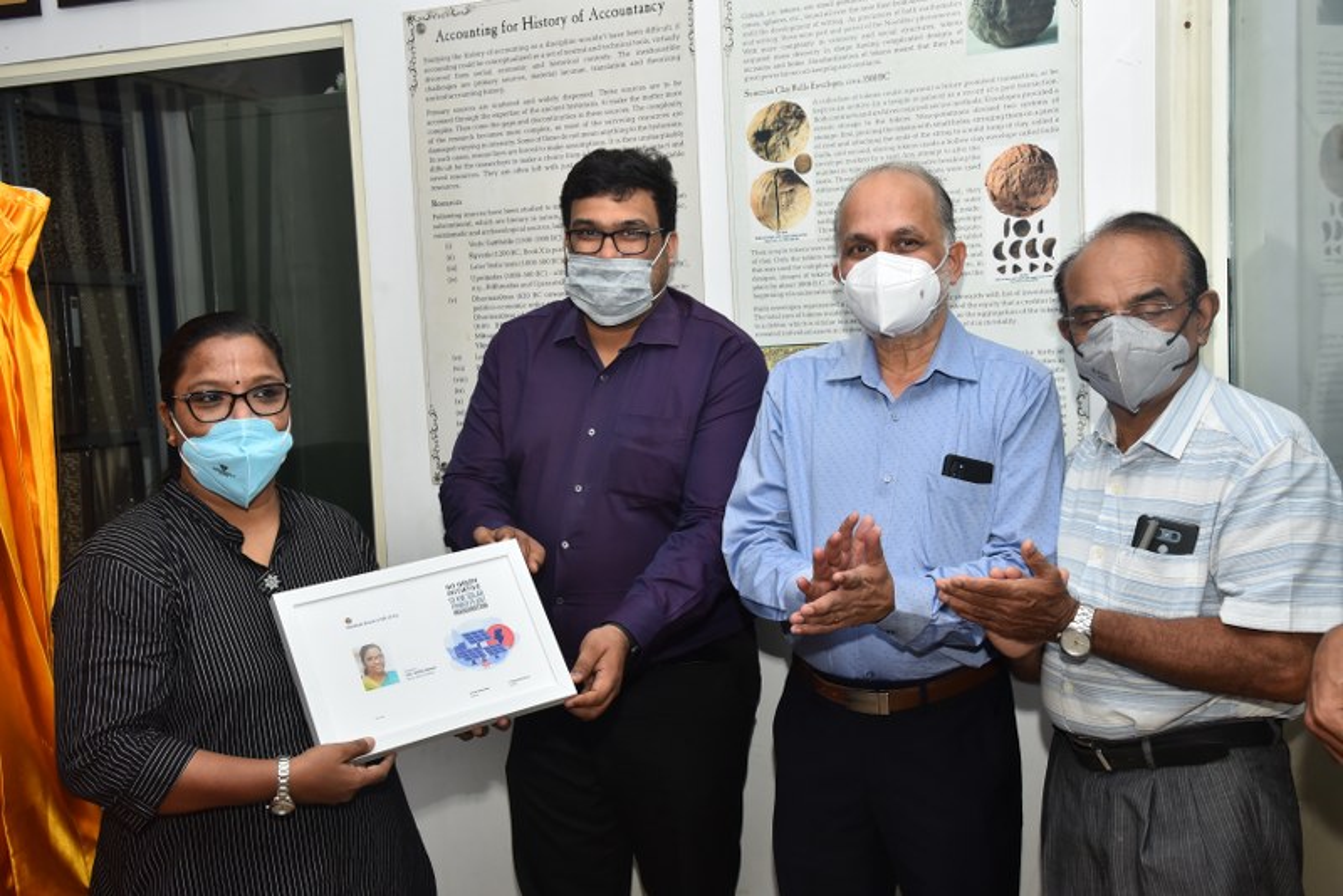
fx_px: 1418
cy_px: 448
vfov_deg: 35.1
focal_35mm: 38
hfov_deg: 50.7
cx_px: 672
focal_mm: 38
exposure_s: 1/125
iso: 800
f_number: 9
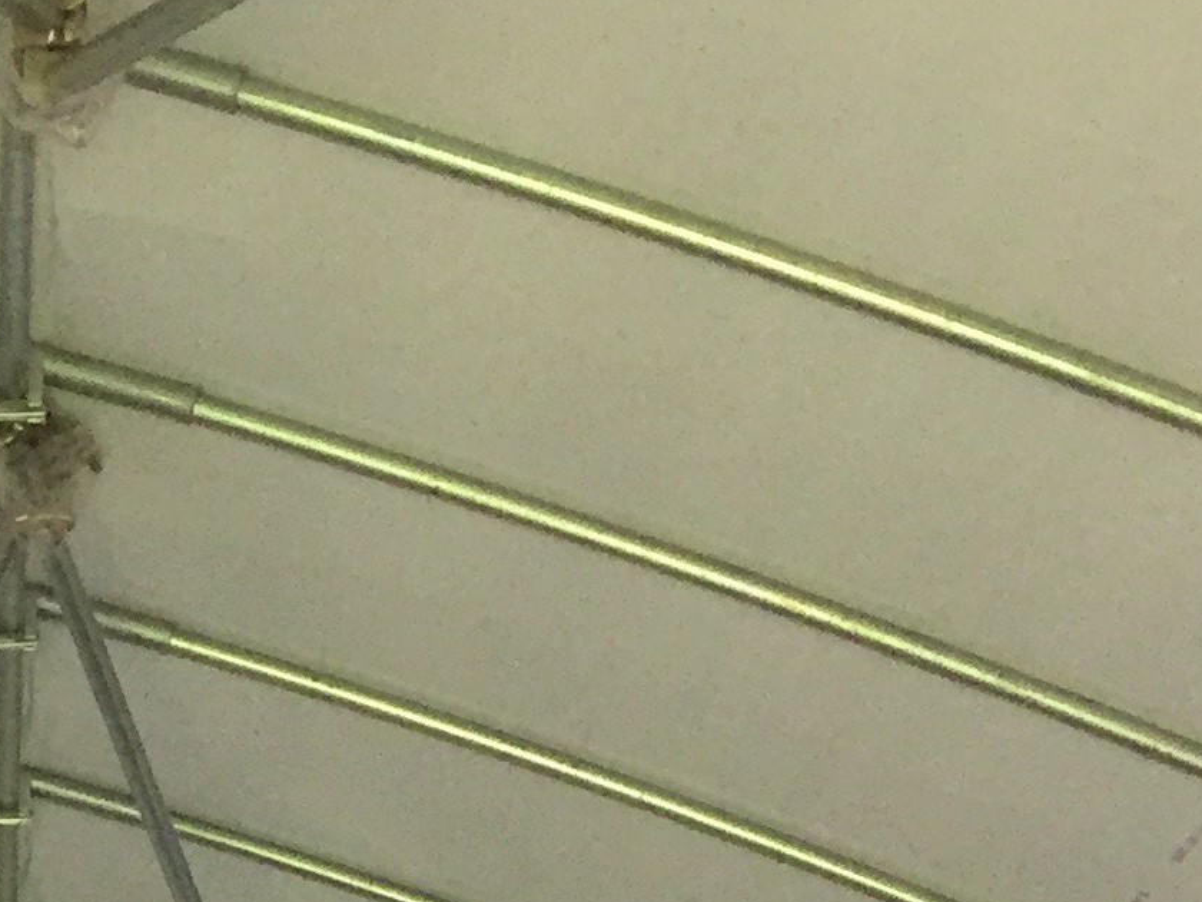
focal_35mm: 99
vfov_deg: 13.9
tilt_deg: +7.1
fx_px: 3438
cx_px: -73
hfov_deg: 19.1
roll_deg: -1.1
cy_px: 1407
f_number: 2.2
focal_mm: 4.15
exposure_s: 1/30
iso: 100
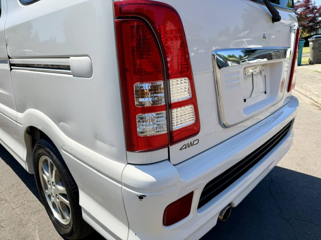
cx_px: 160
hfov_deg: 71.6
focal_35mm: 24
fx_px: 223
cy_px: 120
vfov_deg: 56.8
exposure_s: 1/3584
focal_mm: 6.76
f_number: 1.78
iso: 80
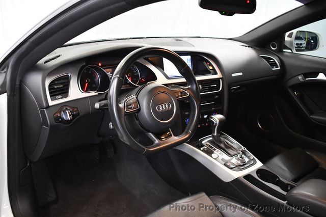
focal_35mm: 36
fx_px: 326
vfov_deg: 36.8
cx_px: 163
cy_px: 108
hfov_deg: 53.2
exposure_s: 1/60
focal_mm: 24
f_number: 3.8
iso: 3200
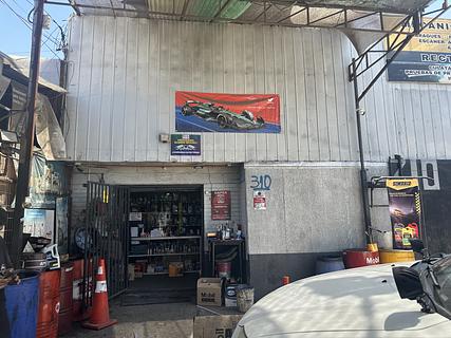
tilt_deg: +7.2
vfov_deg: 56.8
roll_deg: +0.9
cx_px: 226
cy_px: 169
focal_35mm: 24
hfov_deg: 71.6
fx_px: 313
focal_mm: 6.86
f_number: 1.78
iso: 80
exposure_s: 1/663
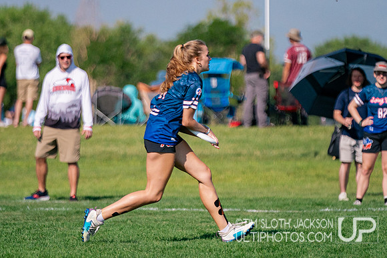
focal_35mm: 356
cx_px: 186
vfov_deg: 3.9
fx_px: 3833
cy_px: 139
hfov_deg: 5.8
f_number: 2.8
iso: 1000
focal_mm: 200
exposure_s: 1/32000
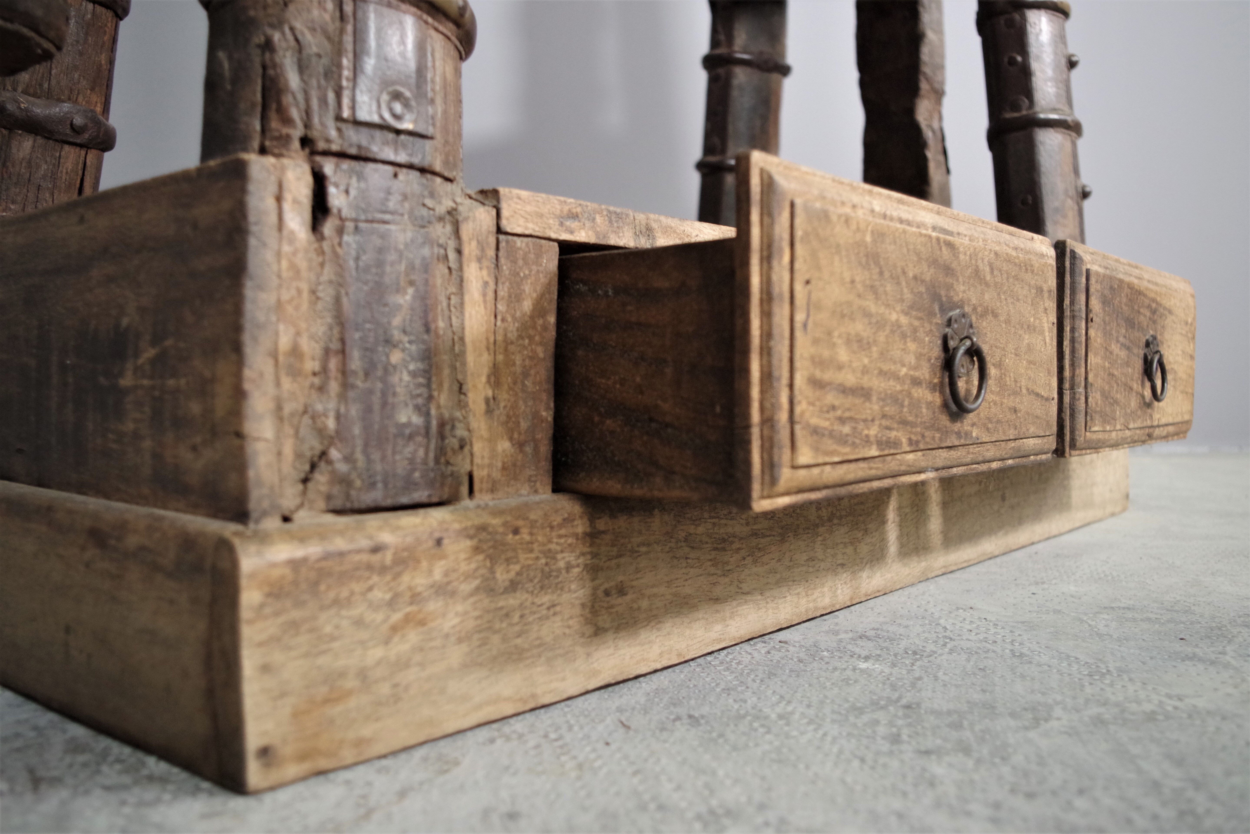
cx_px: 625
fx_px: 1042
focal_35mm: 30
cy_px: 417
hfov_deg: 61.9
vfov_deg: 43.6
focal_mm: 20
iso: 1600
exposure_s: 1/60
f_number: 4
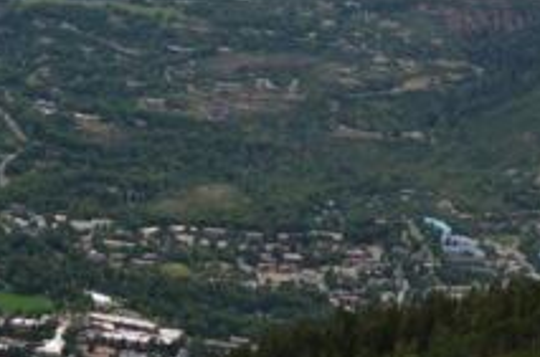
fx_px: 2357
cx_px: 106
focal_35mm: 158
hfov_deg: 13.0
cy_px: 60
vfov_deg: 8.7
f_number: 7.1
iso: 100
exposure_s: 1/200
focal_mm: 35
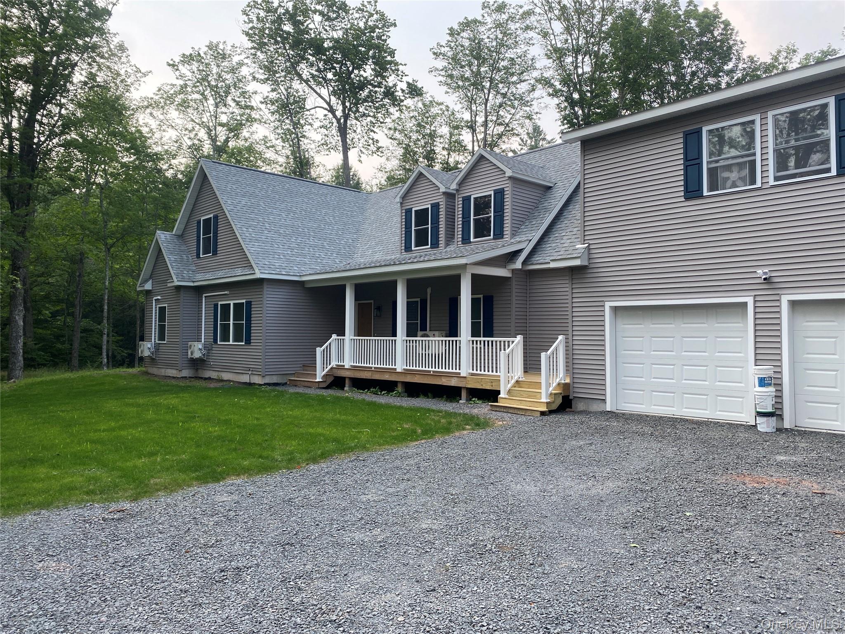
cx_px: 422
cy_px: 317
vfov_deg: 53.1
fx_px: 635
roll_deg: -0.5
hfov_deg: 67.3
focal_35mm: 26
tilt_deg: +2.2
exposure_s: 1/604
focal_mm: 4.25
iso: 32
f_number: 1.8
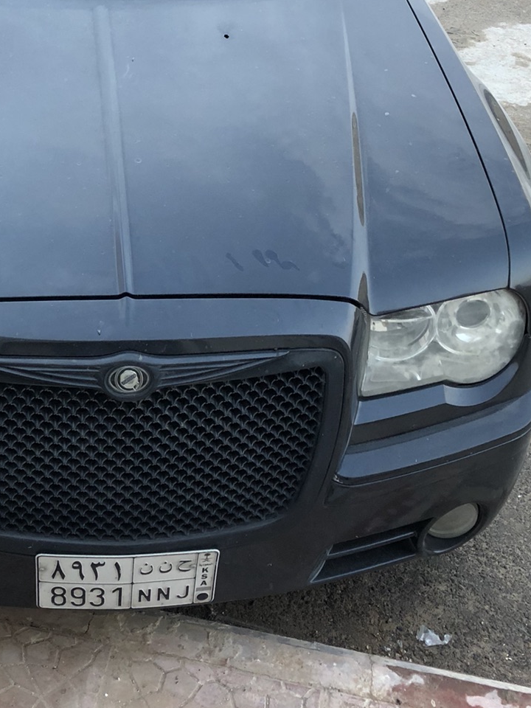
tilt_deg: -30.7
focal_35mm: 56
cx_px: 107
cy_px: 173
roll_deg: -0.3
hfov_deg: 25.7
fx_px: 1145
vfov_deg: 33.6
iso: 32
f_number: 1.8
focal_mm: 3.99
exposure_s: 1/30
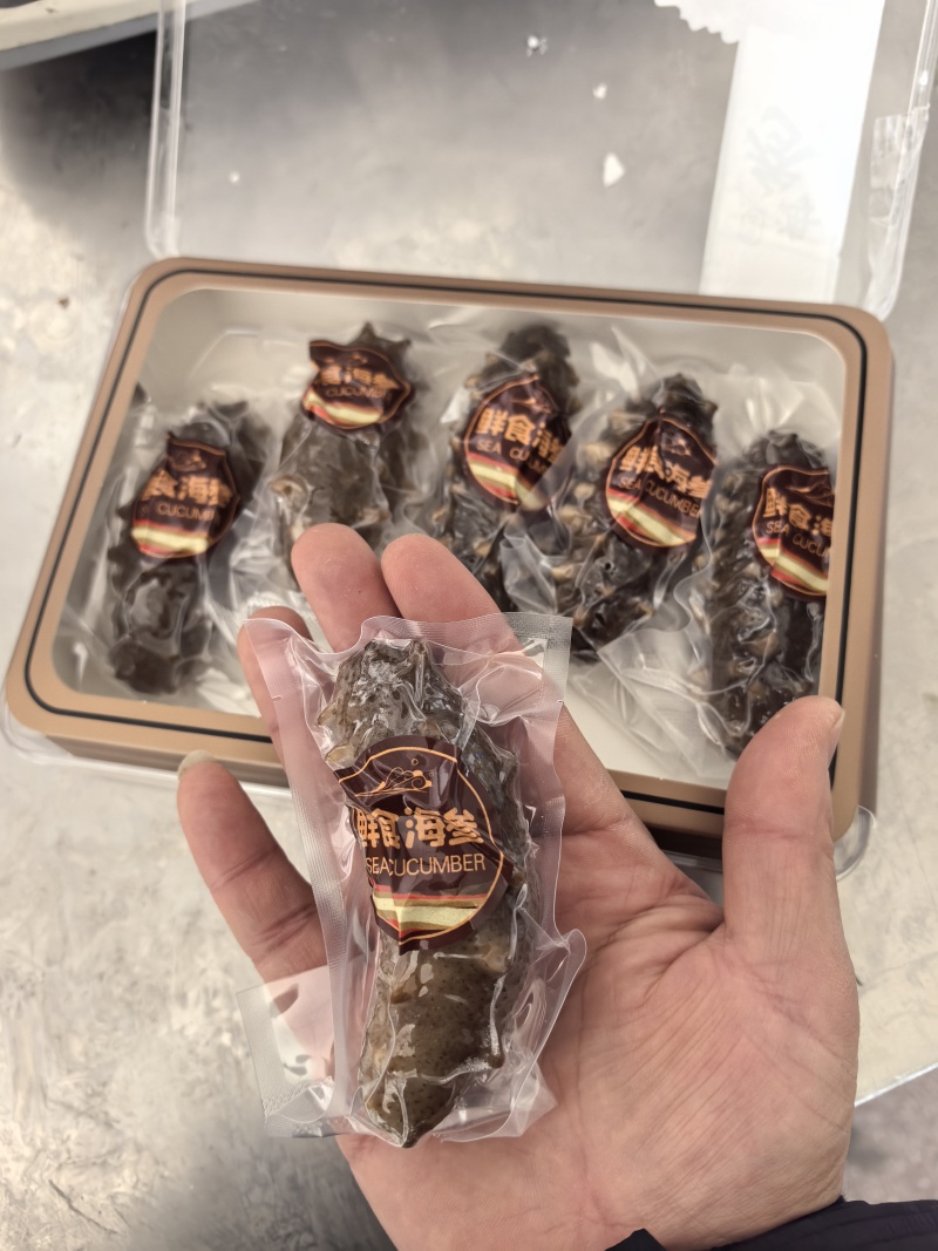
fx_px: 976
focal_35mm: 27
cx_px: 469
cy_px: 626
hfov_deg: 51.3
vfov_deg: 65.3
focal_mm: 6.98
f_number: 2
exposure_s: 1/861
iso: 3200
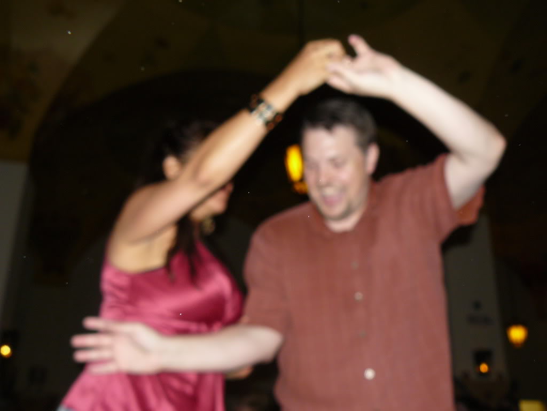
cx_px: 274
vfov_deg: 39.7
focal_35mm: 36
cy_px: 206
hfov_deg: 51.4
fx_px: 569
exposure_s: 1/30
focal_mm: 6
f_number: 4
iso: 160
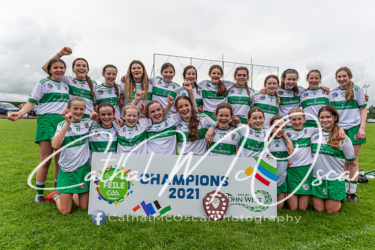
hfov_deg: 62.5
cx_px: 192
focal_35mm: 30
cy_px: 119
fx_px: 309
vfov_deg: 44.0
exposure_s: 1/640
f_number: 2.8
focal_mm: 24
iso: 100
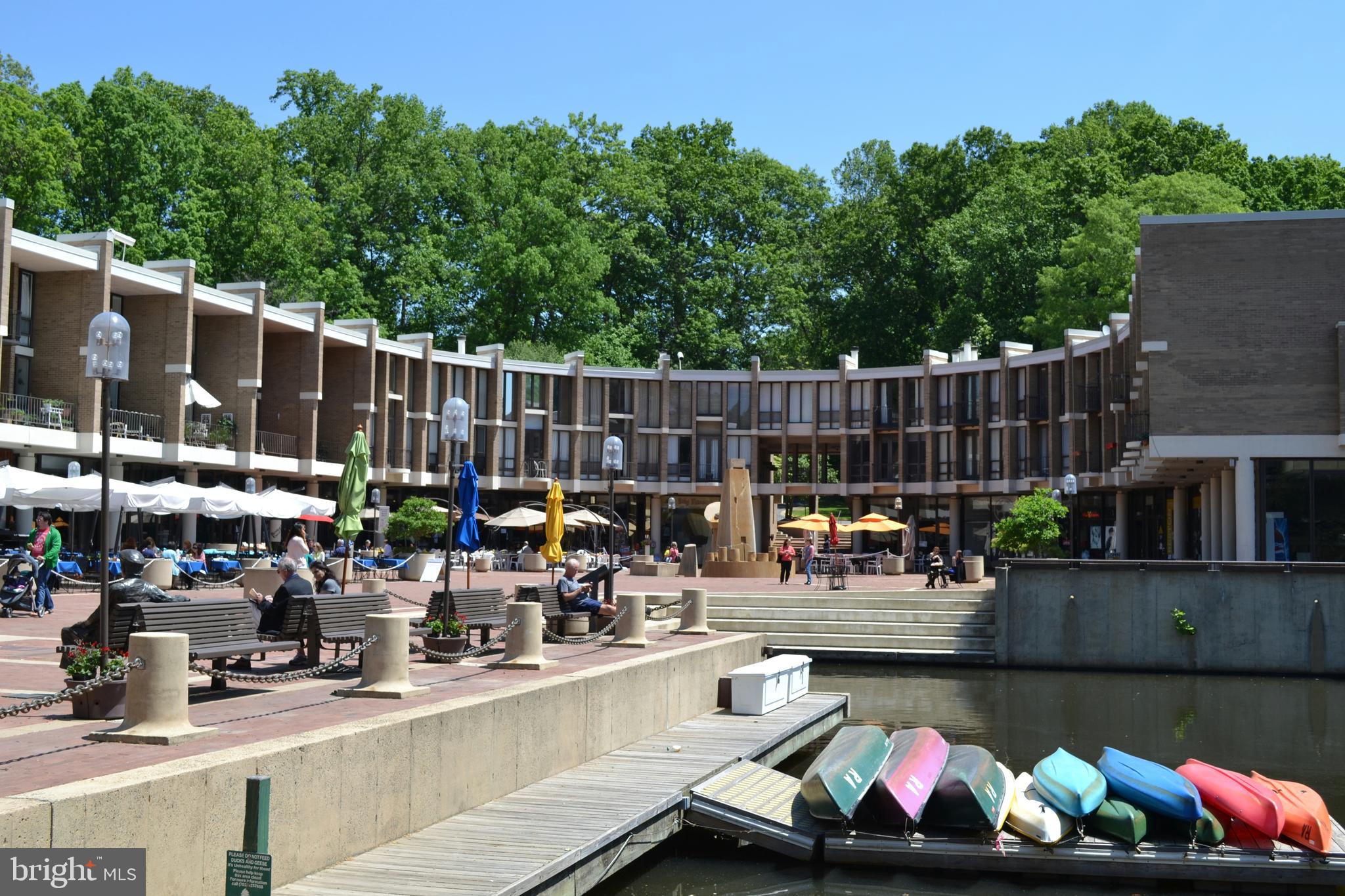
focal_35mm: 39
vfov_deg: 34.2
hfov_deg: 49.6
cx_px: 672
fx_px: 1457
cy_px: 448
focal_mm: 26
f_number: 7.1
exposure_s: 1/200
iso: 100
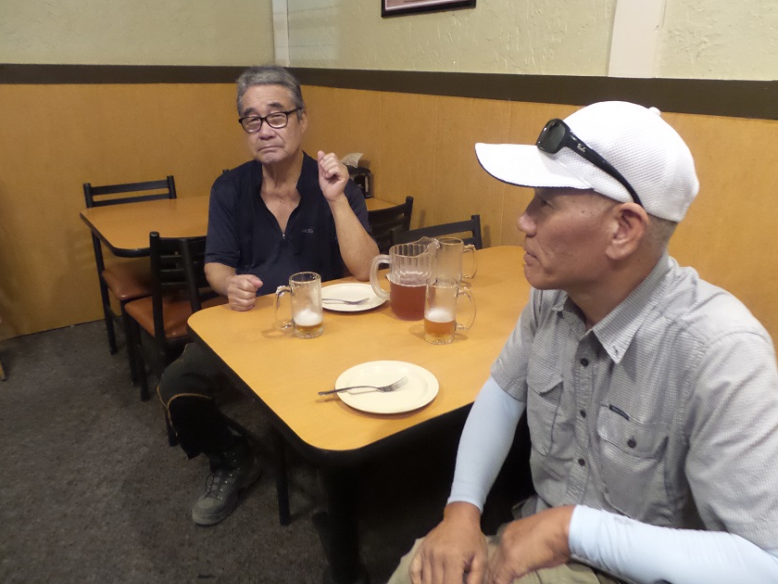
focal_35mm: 26
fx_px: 584
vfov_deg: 53.0
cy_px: 272
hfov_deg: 67.3
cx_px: 383
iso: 800
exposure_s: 1/25
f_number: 2.8
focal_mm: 4.1
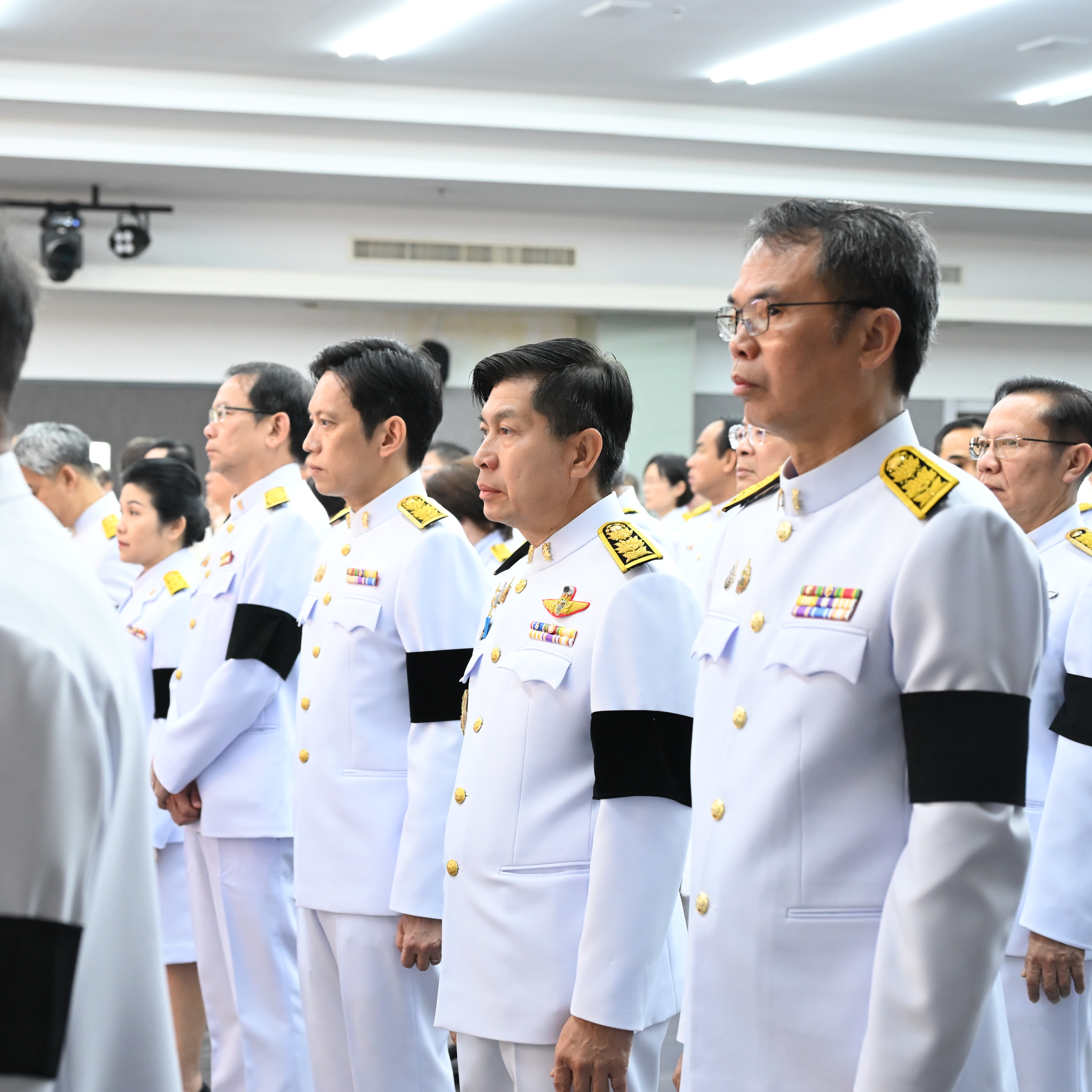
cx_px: 402
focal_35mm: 66
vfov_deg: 26.1
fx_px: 2356
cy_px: 553
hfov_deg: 26.0
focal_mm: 51
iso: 3200
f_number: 4
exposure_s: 1/160
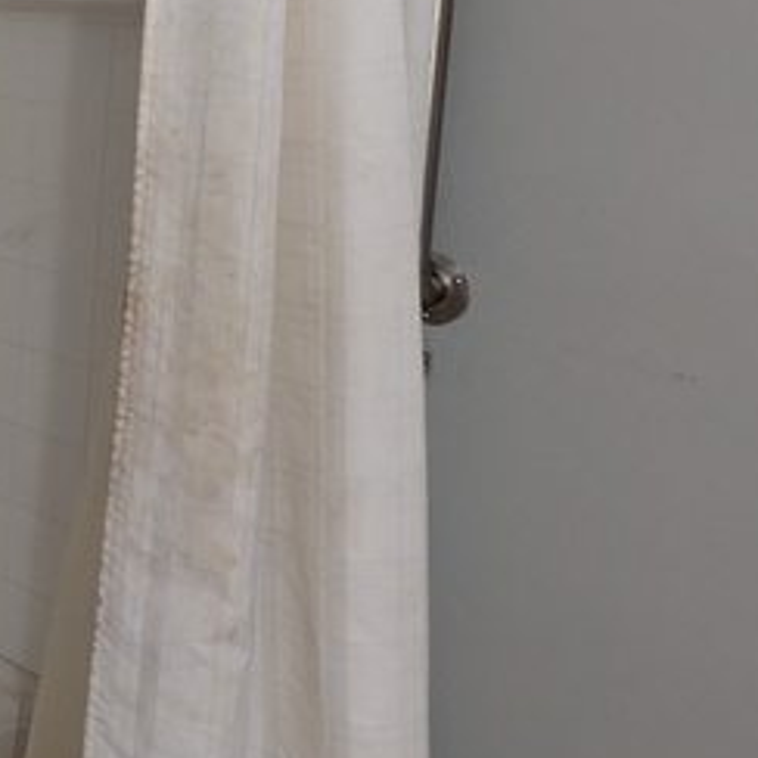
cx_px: -368
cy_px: 87
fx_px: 1164
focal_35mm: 47
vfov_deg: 34.2
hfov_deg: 26.5
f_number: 1.7
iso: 116
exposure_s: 1/24
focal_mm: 2.02
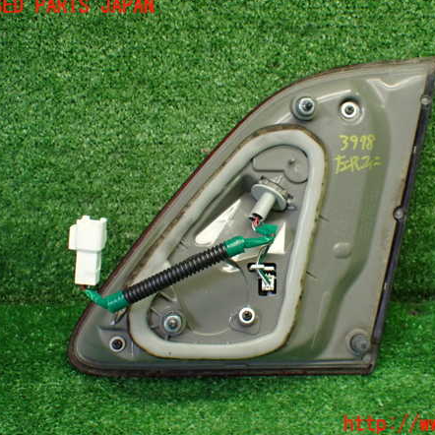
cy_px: 216
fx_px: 853
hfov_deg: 28.5
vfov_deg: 28.6
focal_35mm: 60
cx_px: 271
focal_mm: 9.01
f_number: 3.2
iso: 800
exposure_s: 1/100
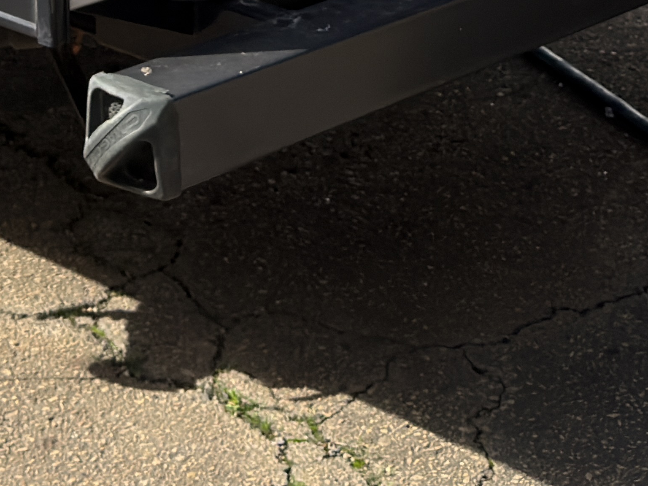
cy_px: -665
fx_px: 2359
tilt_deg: -3.7
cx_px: -210
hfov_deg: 14.9
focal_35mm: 126
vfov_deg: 10.3
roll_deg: -0.2
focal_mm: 6.76
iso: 64
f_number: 1.78
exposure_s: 1/3497
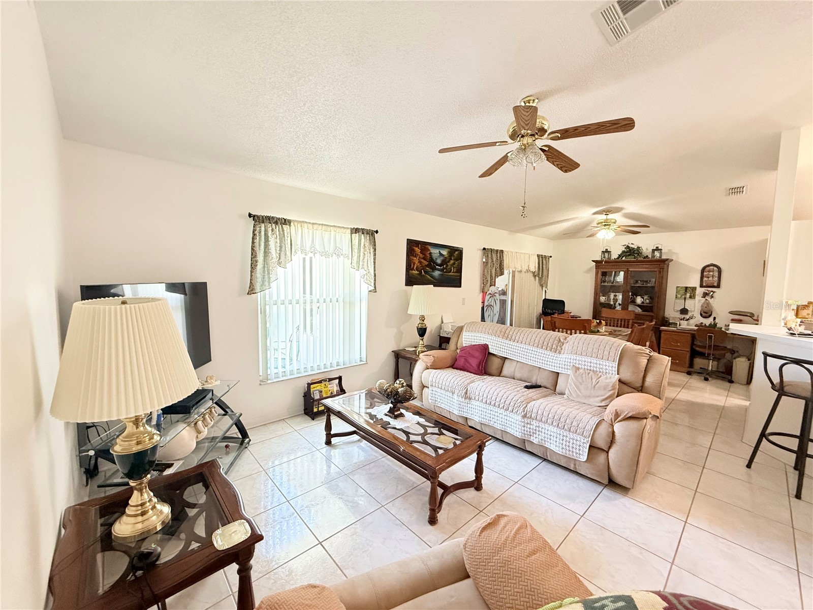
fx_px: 329
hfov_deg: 102.1
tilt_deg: -4.5
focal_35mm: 14
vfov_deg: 85.7
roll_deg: -1.0
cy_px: 305
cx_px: 406
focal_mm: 2.22
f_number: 2.2
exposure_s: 1/120
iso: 640
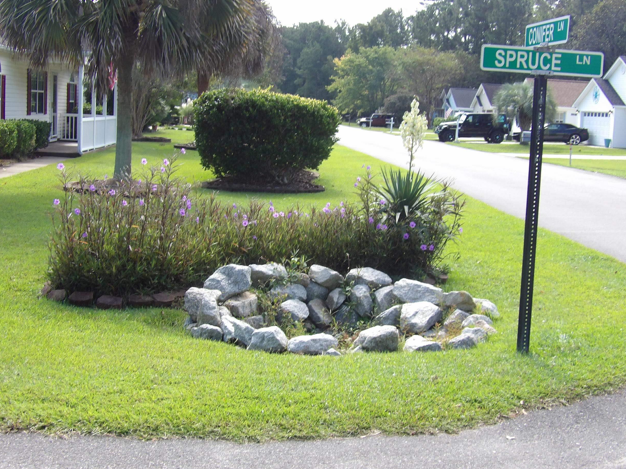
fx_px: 886
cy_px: 241
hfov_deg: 38.9
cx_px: 307
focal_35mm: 49
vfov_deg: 29.7
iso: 100
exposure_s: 1/182
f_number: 3.8
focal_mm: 8.2
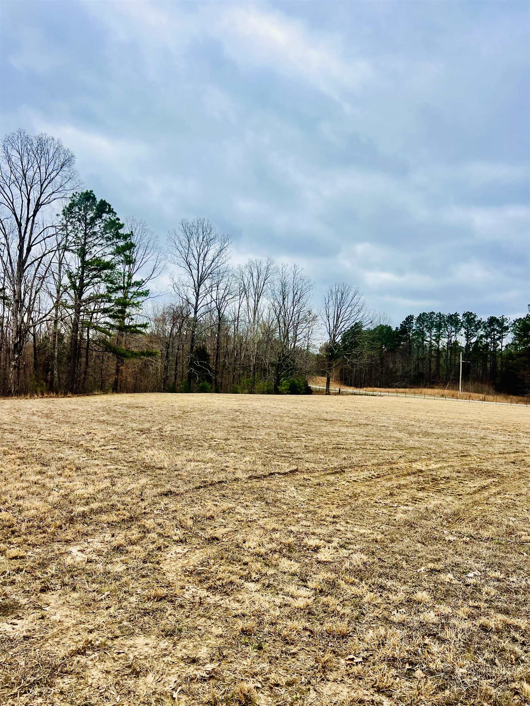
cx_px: 265
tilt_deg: +3.3
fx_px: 531
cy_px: 353
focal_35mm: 26
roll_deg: -2.3
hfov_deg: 53.1
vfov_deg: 67.3
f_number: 1.5
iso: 50
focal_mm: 5.7
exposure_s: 1/4274
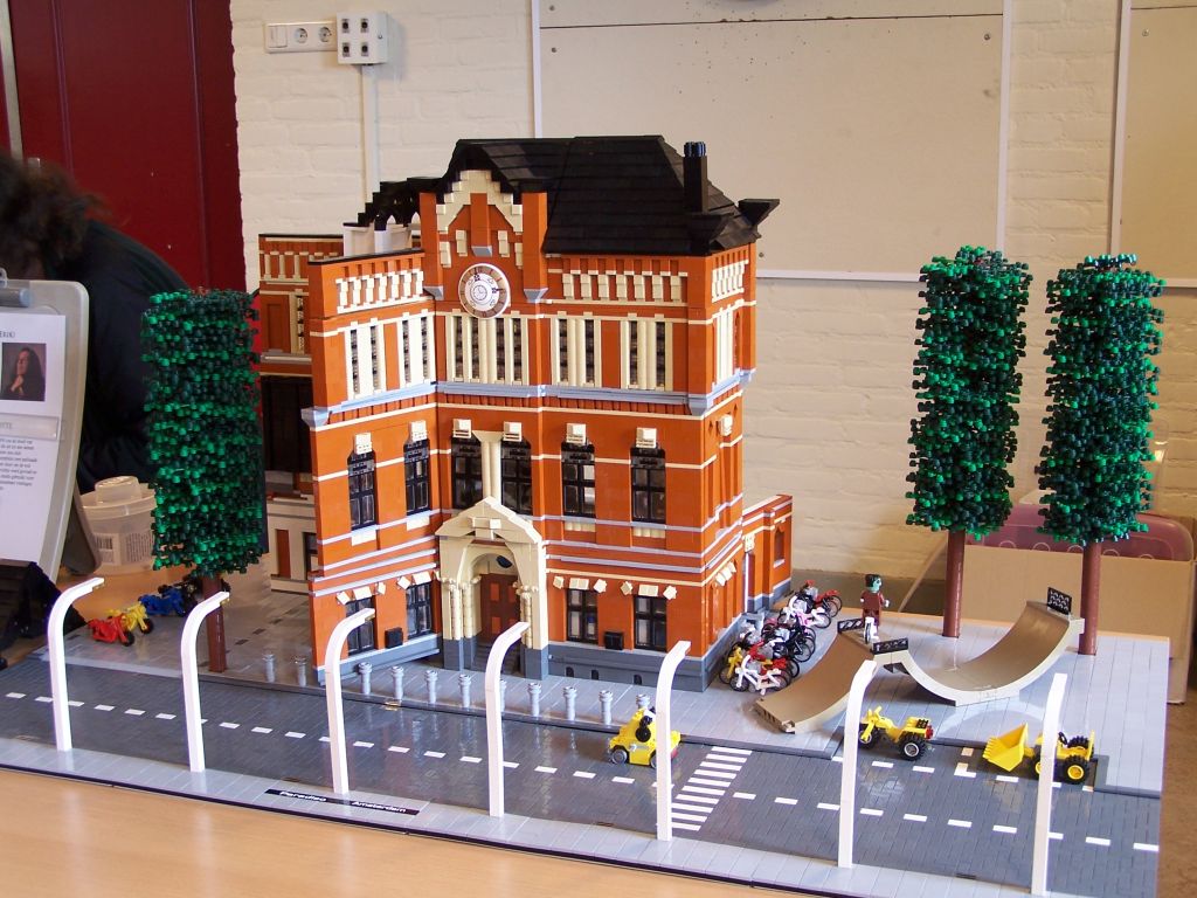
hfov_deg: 39.7
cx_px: 598
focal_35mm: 48
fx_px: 1660
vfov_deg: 30.3
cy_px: 449
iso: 80
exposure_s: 1/6
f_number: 3
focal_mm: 8
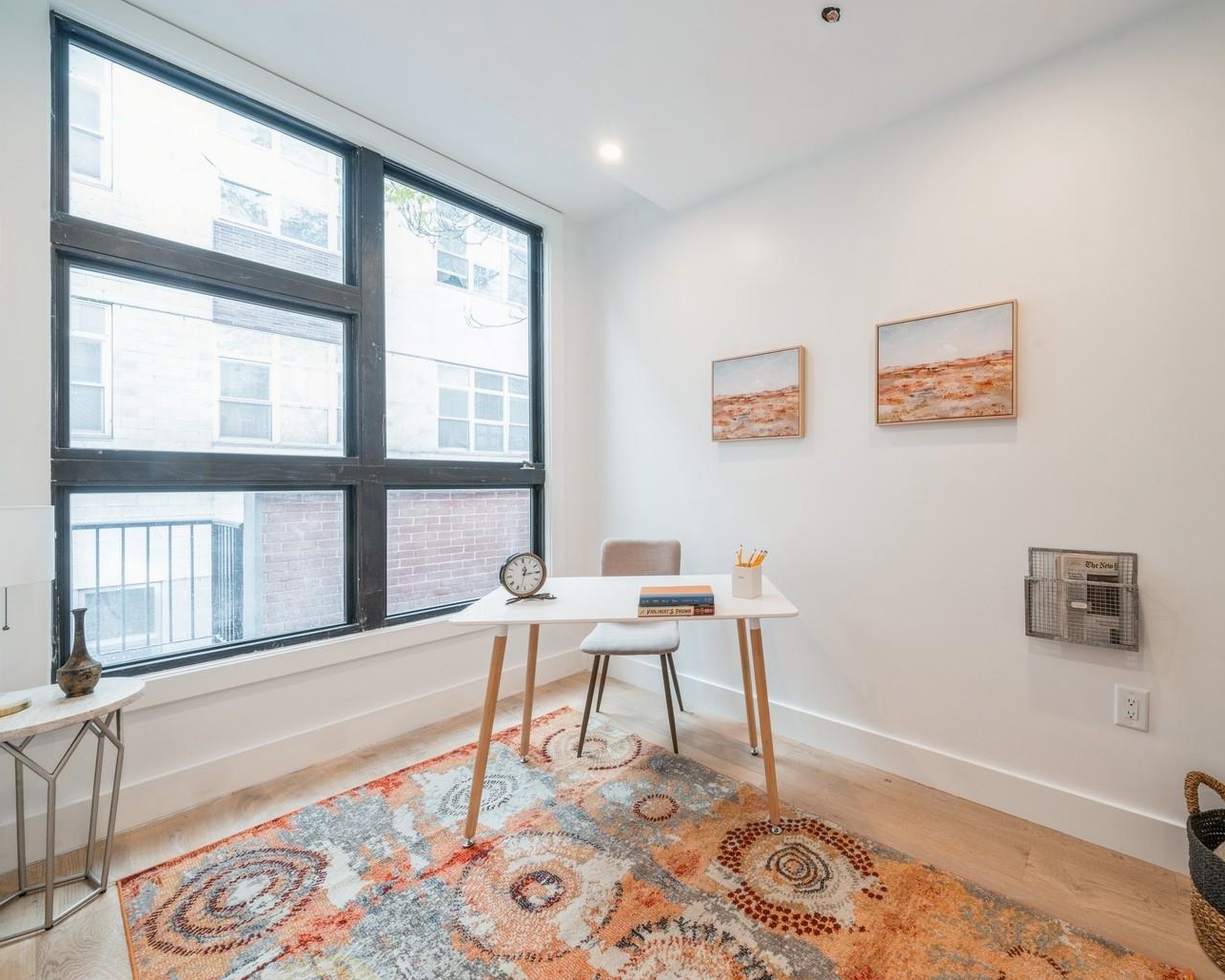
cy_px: 498
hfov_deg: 99.6
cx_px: 725
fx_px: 508
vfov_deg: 88.0
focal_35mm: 14
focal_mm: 12
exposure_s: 1/4
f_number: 11
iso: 250
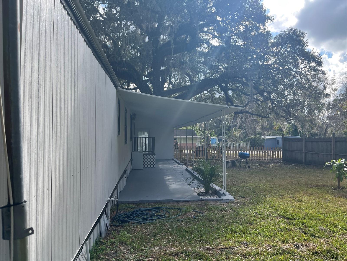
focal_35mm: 26
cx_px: 174
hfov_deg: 67.3
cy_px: 130
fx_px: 261
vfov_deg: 53.1
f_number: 1.6
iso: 50
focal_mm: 5.1
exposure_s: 1/1623
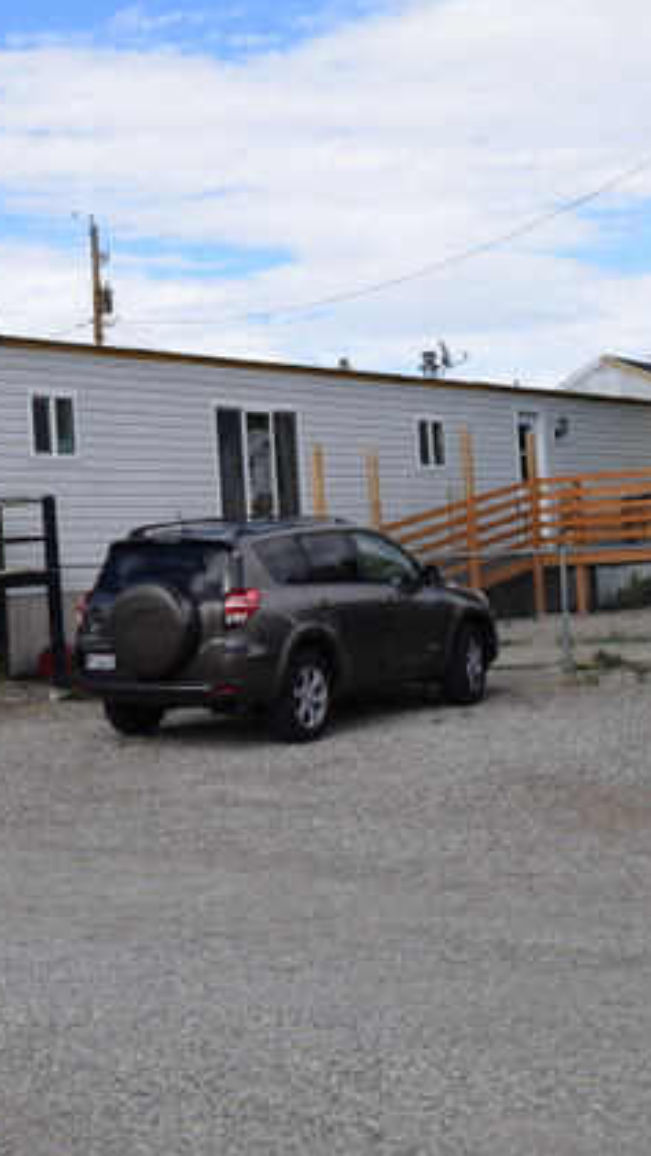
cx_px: 5
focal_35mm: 67
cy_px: 582
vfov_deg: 31.4
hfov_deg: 17.6
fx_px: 2055
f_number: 10
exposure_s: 1/400
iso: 200
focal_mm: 28
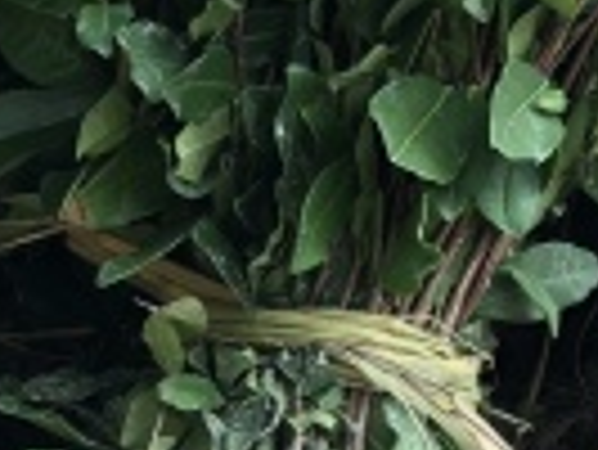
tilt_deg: -18.9
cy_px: 392
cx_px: -288
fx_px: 2905
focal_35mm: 168
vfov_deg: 8.8
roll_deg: +1.8
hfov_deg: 11.3
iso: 40
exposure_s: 1/100
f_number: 1.8
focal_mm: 4
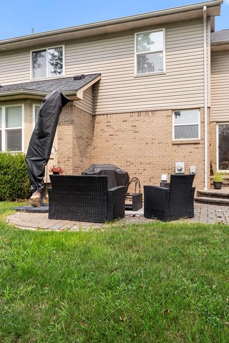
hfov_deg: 50.1
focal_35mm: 25
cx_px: 138
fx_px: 243
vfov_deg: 70.5
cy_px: 168
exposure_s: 1/500
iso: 500
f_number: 8
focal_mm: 16.3
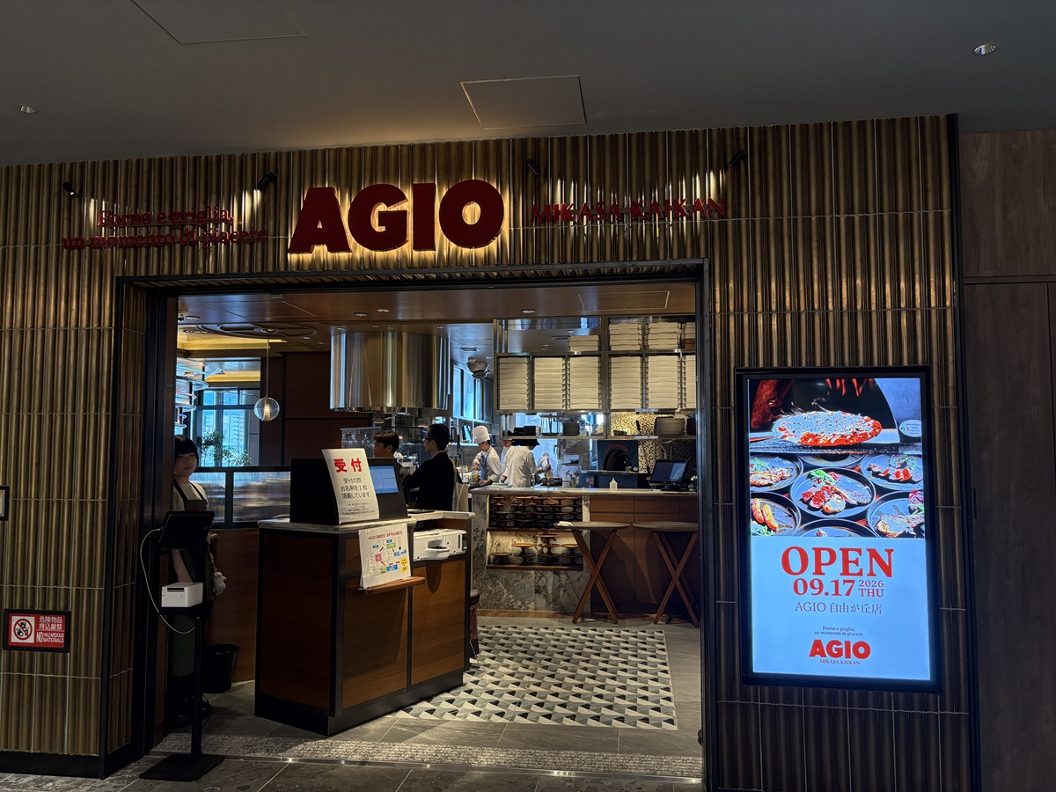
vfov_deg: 53.1
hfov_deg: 67.3
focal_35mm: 26
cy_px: 396
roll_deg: +1.1
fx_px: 793
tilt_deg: +3.7
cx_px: 528
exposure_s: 1/96
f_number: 1.6
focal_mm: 5.96
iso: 200
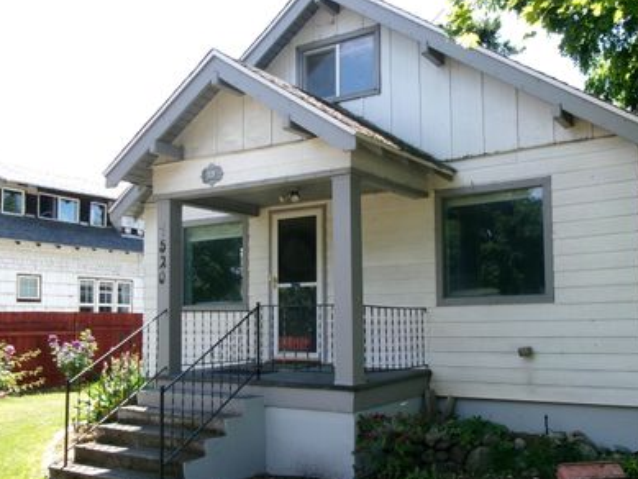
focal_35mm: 36
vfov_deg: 39.5
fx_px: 664
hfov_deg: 51.3
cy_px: 286
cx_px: 346
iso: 100
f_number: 3.9
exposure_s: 1/180
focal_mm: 5.1
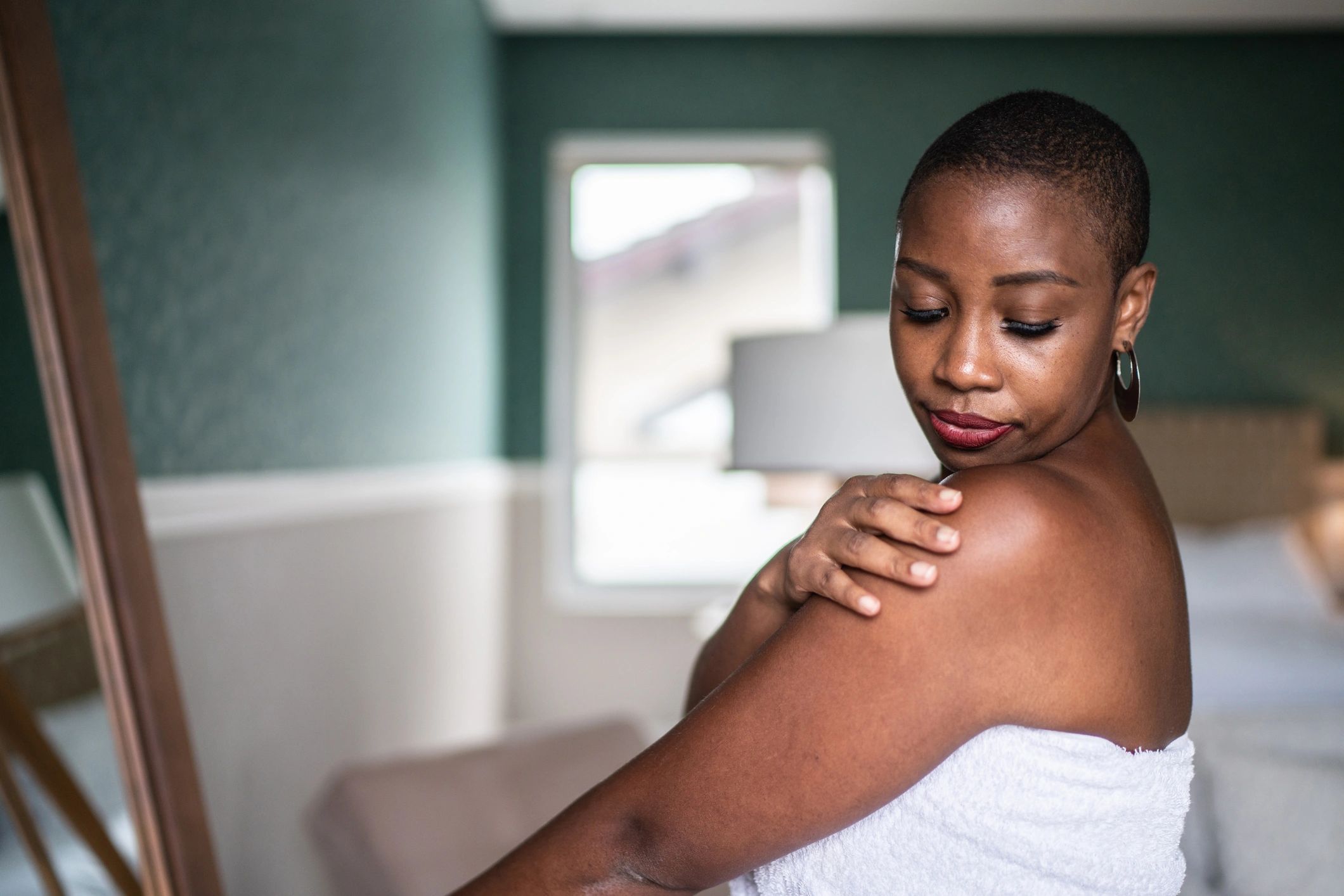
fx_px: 1307
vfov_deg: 37.9
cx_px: 672
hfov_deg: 54.4
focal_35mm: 35
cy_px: 448
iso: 160
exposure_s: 1/250
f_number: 1.4
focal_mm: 35
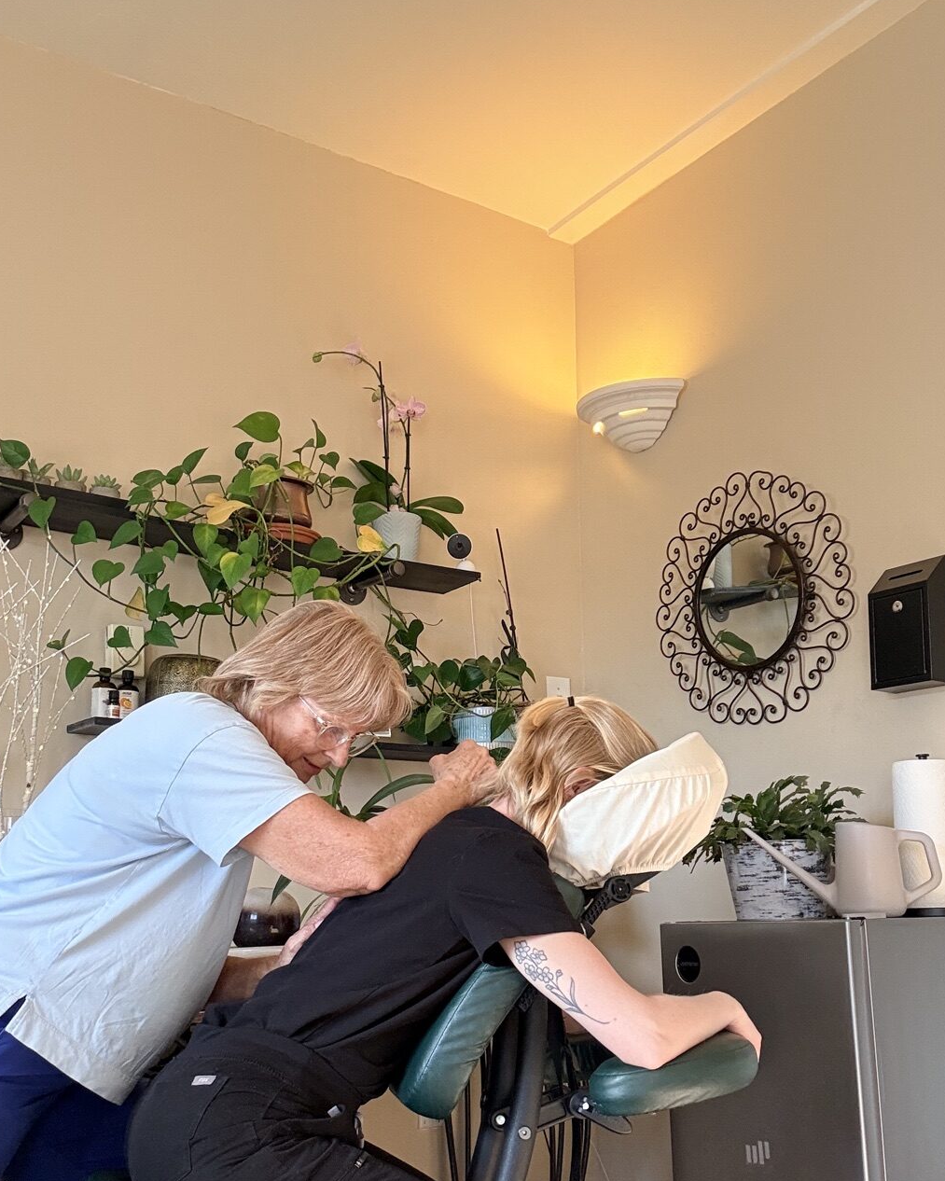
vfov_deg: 48.6
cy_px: 736
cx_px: 489
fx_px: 1293
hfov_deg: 40.1
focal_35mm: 37
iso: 80
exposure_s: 1/60
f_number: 1.9
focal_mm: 2.69
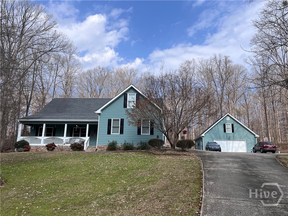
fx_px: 216
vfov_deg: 53.1
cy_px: 108
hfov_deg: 67.3
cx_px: 144
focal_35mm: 26
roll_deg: -0.6
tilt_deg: +13.4
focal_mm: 5.1
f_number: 1.6
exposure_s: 1/3413
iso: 50
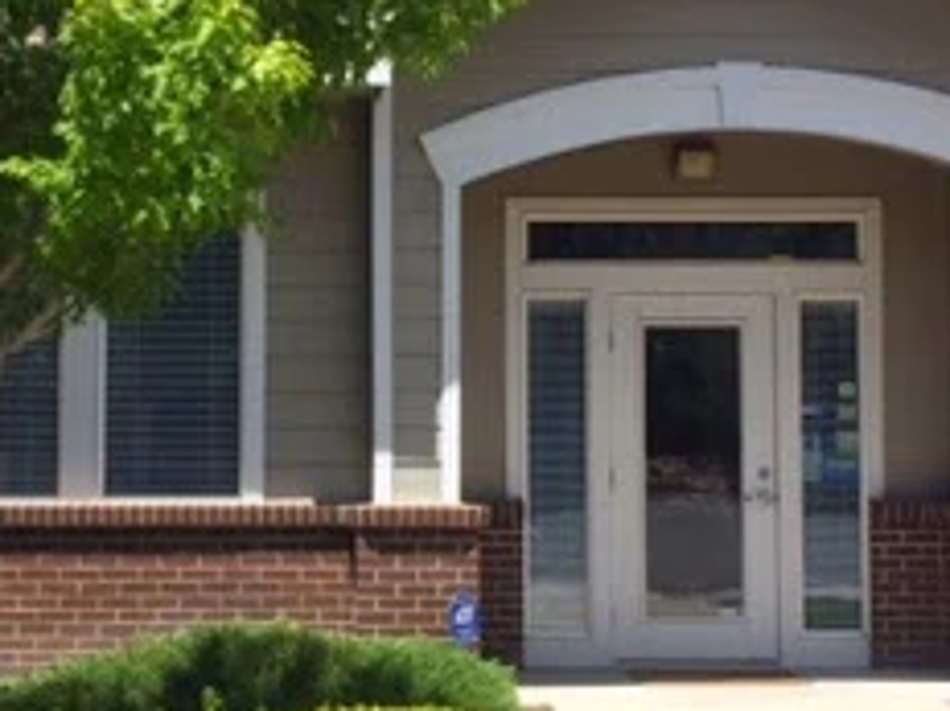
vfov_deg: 17.8
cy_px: 321
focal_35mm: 83
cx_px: 329
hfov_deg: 23.5
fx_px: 2277
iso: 32
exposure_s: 1/1709
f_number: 2.2
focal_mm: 4.12
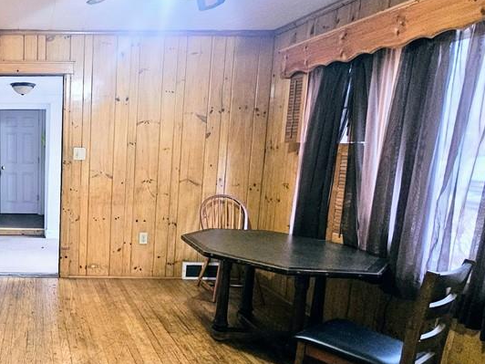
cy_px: 200
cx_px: 26
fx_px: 350
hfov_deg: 56.9
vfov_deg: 54.8
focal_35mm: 25
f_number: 2.2
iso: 640
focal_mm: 2.2
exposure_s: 1/24
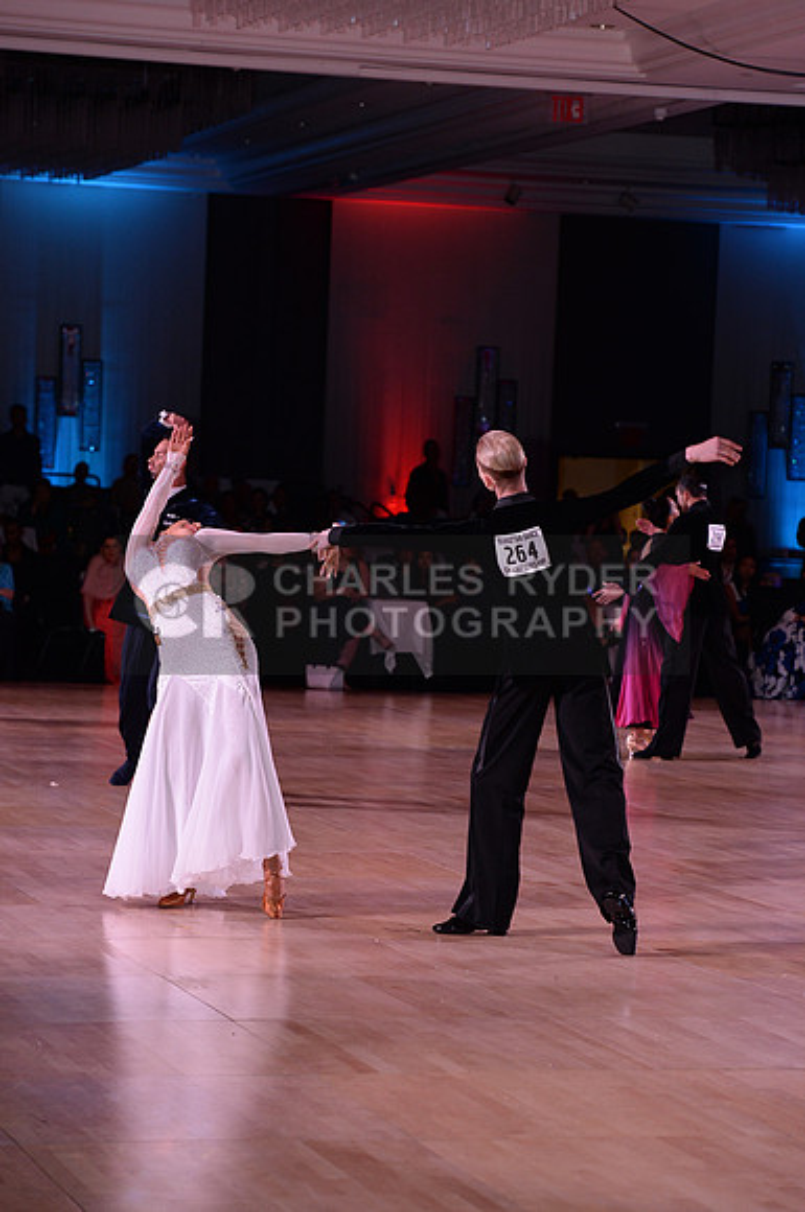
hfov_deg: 12.2
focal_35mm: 112
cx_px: 402
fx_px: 3768
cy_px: 606
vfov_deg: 18.3
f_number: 5
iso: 1600
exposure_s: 1/250
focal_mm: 112
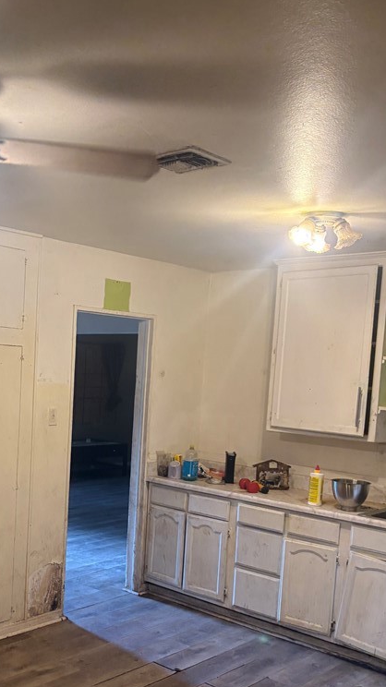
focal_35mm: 39
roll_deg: -2.6
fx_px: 710
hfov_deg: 29.9
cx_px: 99
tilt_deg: -3.0
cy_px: 432
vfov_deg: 51.1
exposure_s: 1/60
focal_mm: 5.96
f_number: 1.6
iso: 250
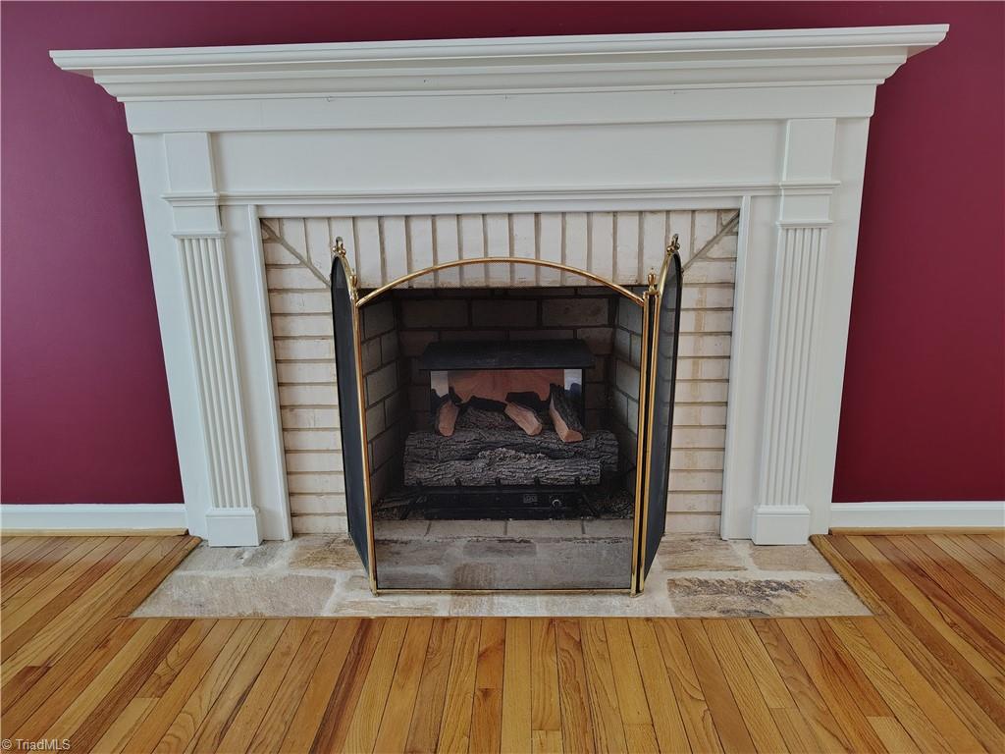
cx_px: 502
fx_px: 697
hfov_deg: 71.6
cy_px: 377
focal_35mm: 24
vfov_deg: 56.8
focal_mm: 5.56
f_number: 1.8
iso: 1195
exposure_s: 1/60
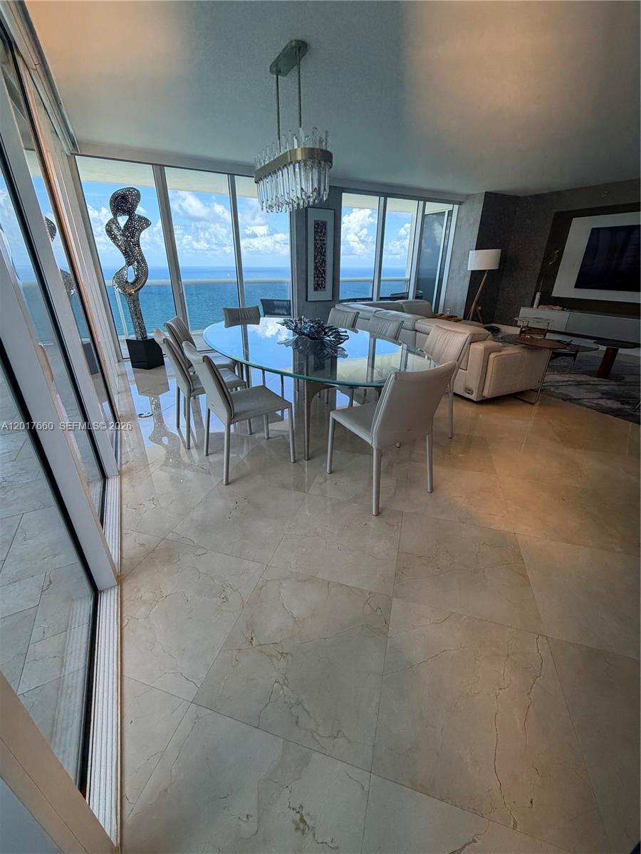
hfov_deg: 85.7
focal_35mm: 14
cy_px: 427
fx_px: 346
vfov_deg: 102.1
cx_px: 320
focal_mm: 2.22
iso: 50
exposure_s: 1/122
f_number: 2.2
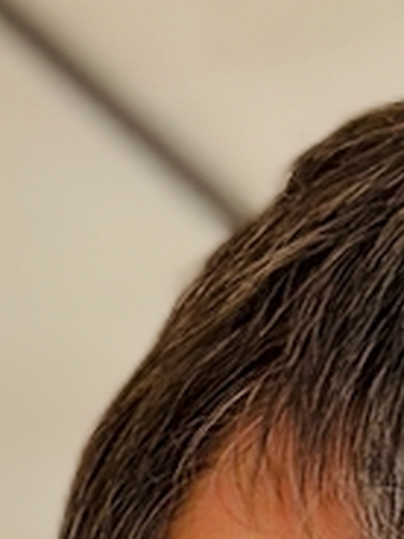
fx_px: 2817
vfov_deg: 8.7
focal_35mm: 181
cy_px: 1714
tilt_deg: -7.5
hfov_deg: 8.1
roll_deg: -3.4
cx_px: -135
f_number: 1.6
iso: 64
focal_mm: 5.96
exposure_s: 1/907
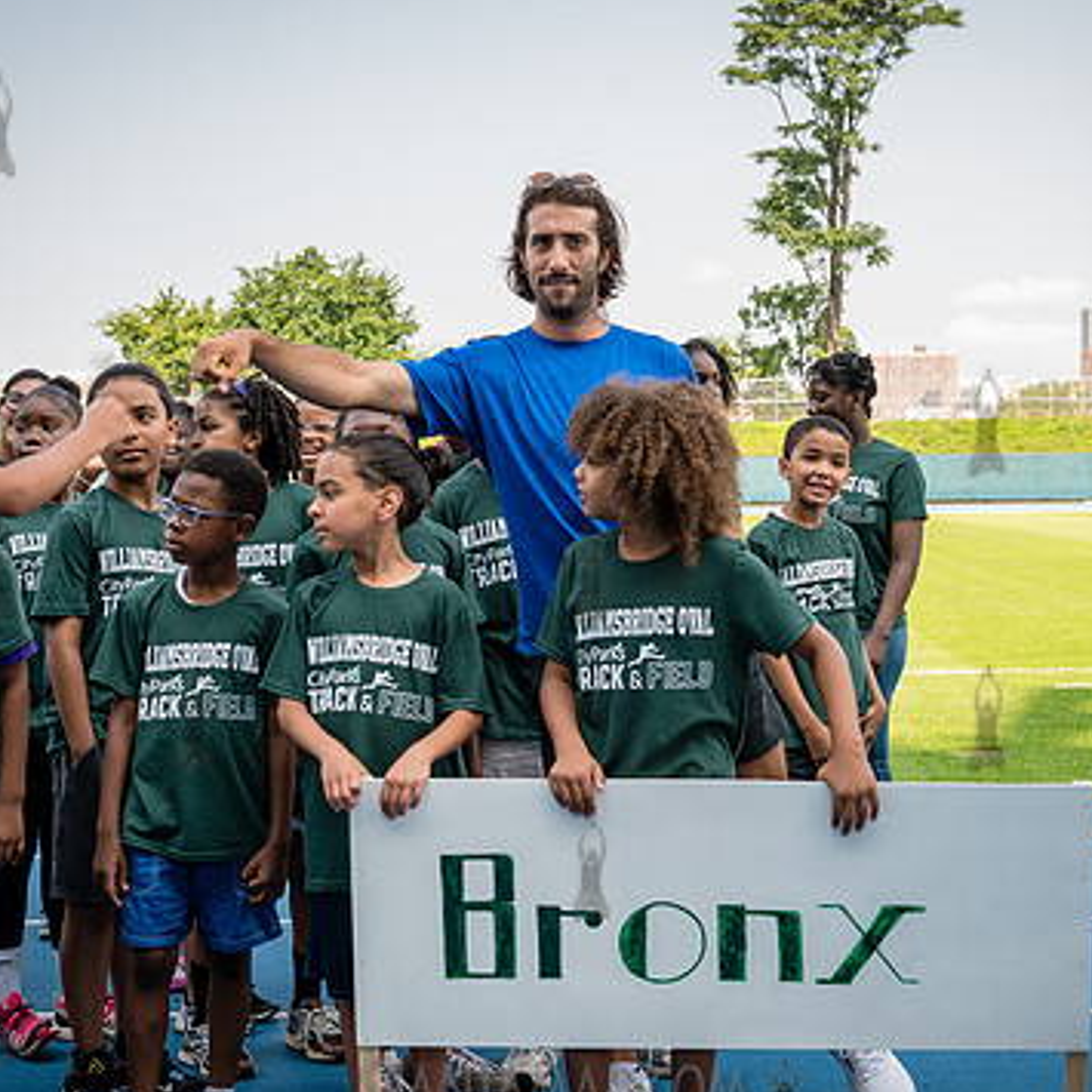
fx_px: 2177
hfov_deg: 28.1
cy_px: 569
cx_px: 588
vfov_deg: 28.2
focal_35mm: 61
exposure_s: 1/160
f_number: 5
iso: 100
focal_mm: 44
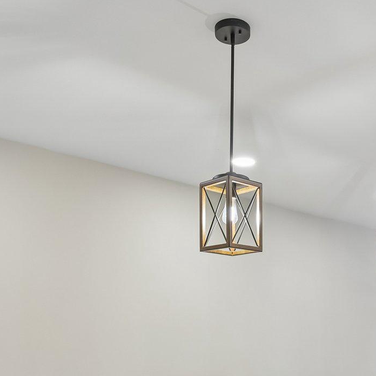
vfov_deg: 35.1
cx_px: 271
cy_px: 348
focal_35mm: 45
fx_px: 553
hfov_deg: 36.9
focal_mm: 18
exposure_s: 1/10
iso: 400
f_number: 8
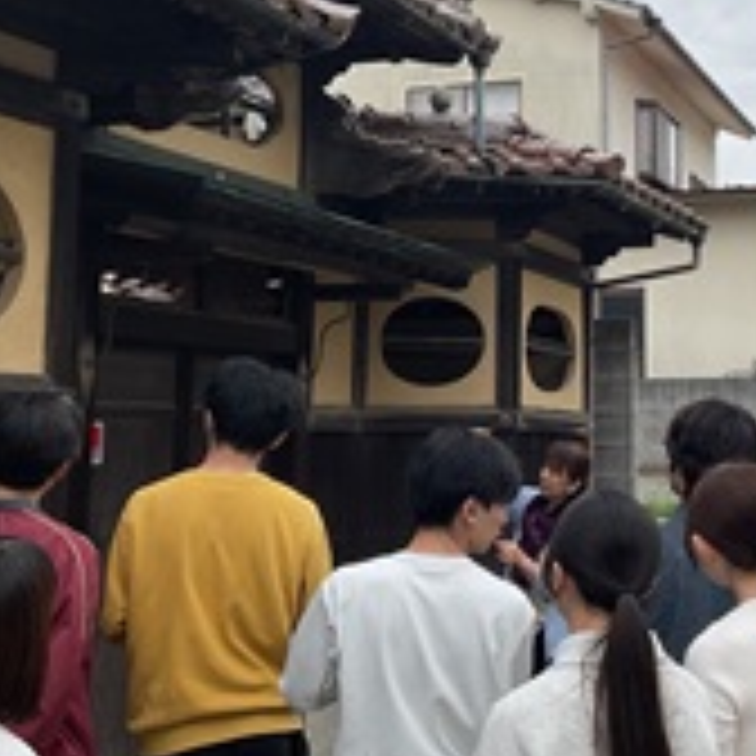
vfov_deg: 27.9
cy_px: 238
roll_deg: -1.9
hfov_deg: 27.8
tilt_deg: +7.4
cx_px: 567
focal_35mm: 61
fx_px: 1507
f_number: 1.8
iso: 16
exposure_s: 1/1035
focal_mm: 3
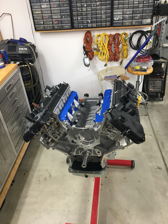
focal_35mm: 29
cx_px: 84
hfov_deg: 48.2
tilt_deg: -36.1
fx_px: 188
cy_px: 112
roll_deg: +4.6
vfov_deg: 61.7
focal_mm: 4.15
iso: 80
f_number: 2.2
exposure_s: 1/30
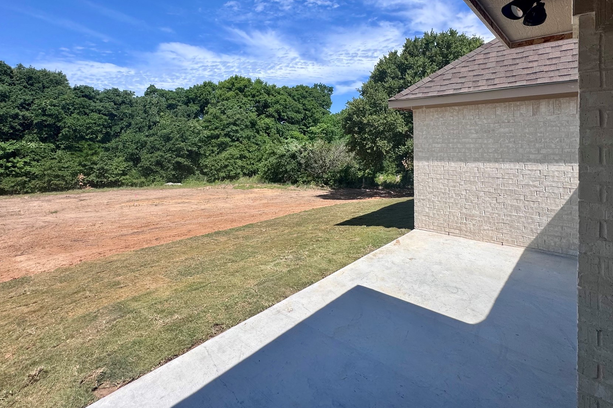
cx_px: 302
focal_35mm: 18
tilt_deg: -0.9
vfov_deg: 65.8
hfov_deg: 90.0
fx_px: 306
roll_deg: +0.9
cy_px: 141
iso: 40
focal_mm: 2.22
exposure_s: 1/2028
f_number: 2.2
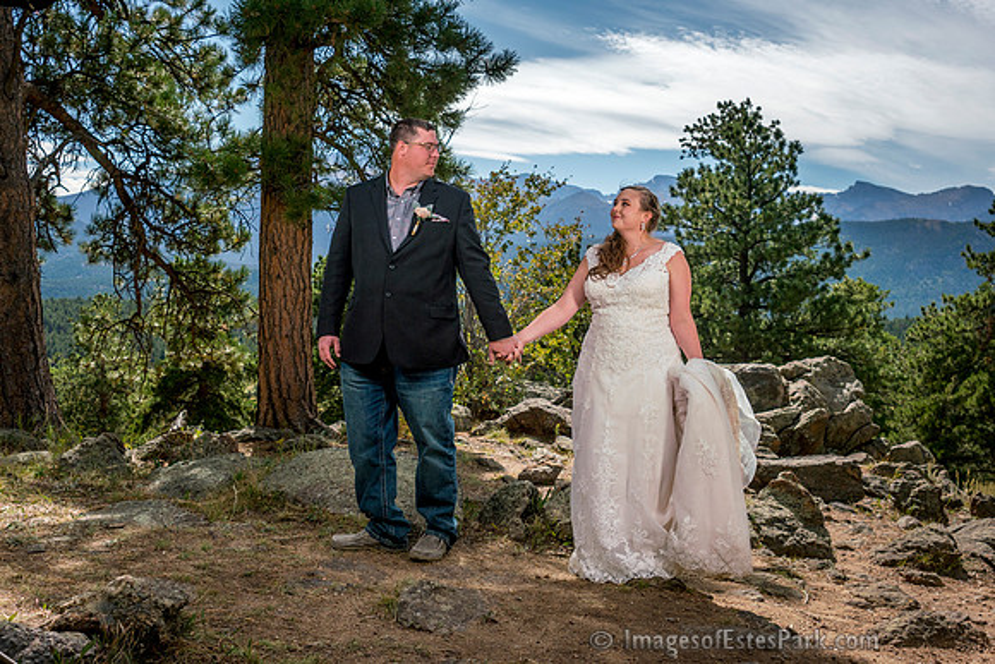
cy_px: 332
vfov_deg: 36.9
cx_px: 498
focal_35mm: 36
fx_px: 995
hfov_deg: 53.1
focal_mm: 24
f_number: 4.5
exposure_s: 1/2000
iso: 250
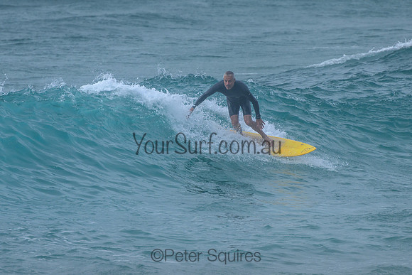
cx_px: 244
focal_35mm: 550
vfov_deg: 2.5
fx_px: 6299
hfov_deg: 3.7
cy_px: 119
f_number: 7.1
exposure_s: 1/2000
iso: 500
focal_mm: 400
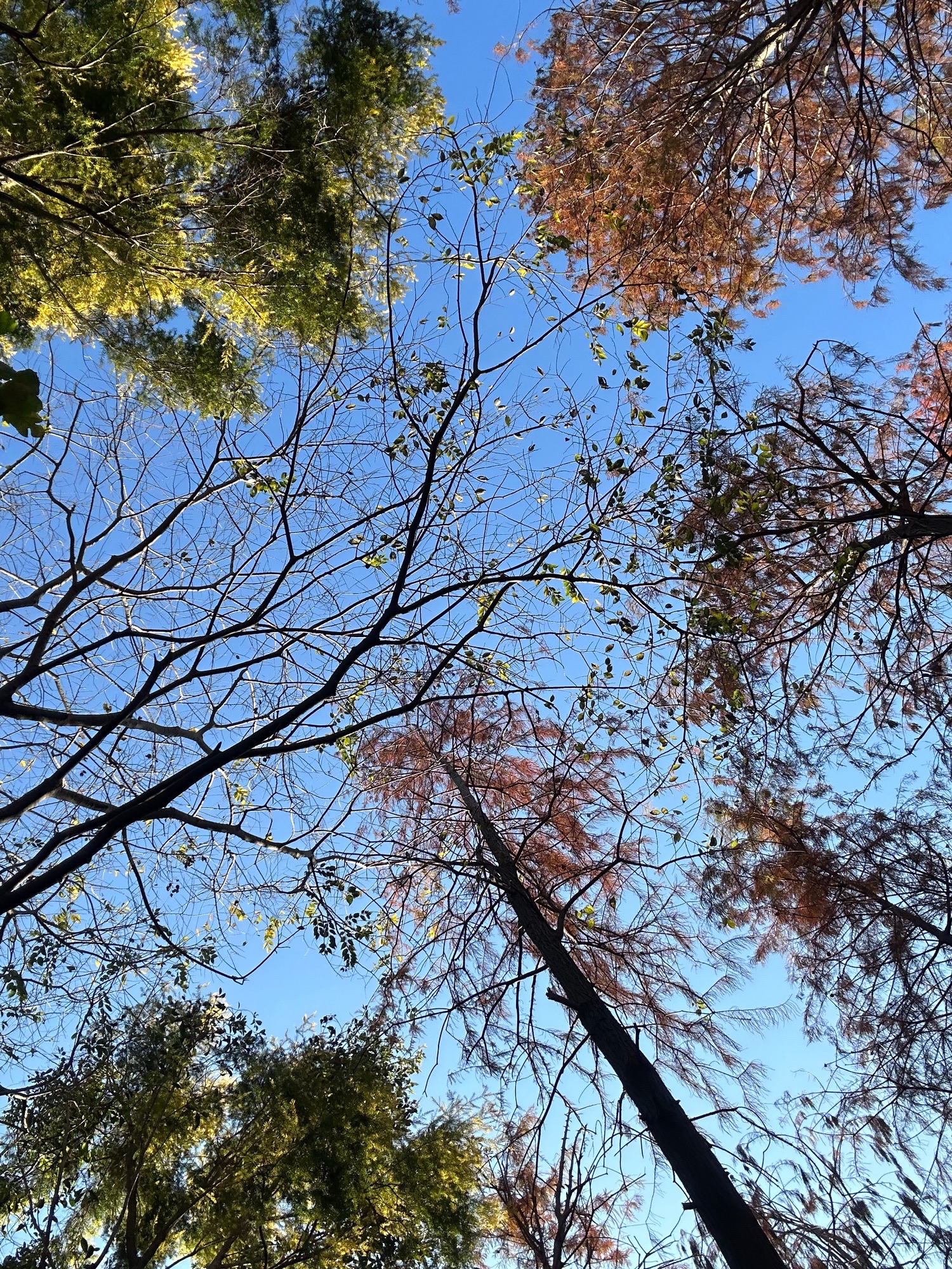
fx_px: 1100
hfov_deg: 46.8
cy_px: 634
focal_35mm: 30
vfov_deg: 60.0
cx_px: 476
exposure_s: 1/750
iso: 25
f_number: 1.9
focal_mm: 2.69
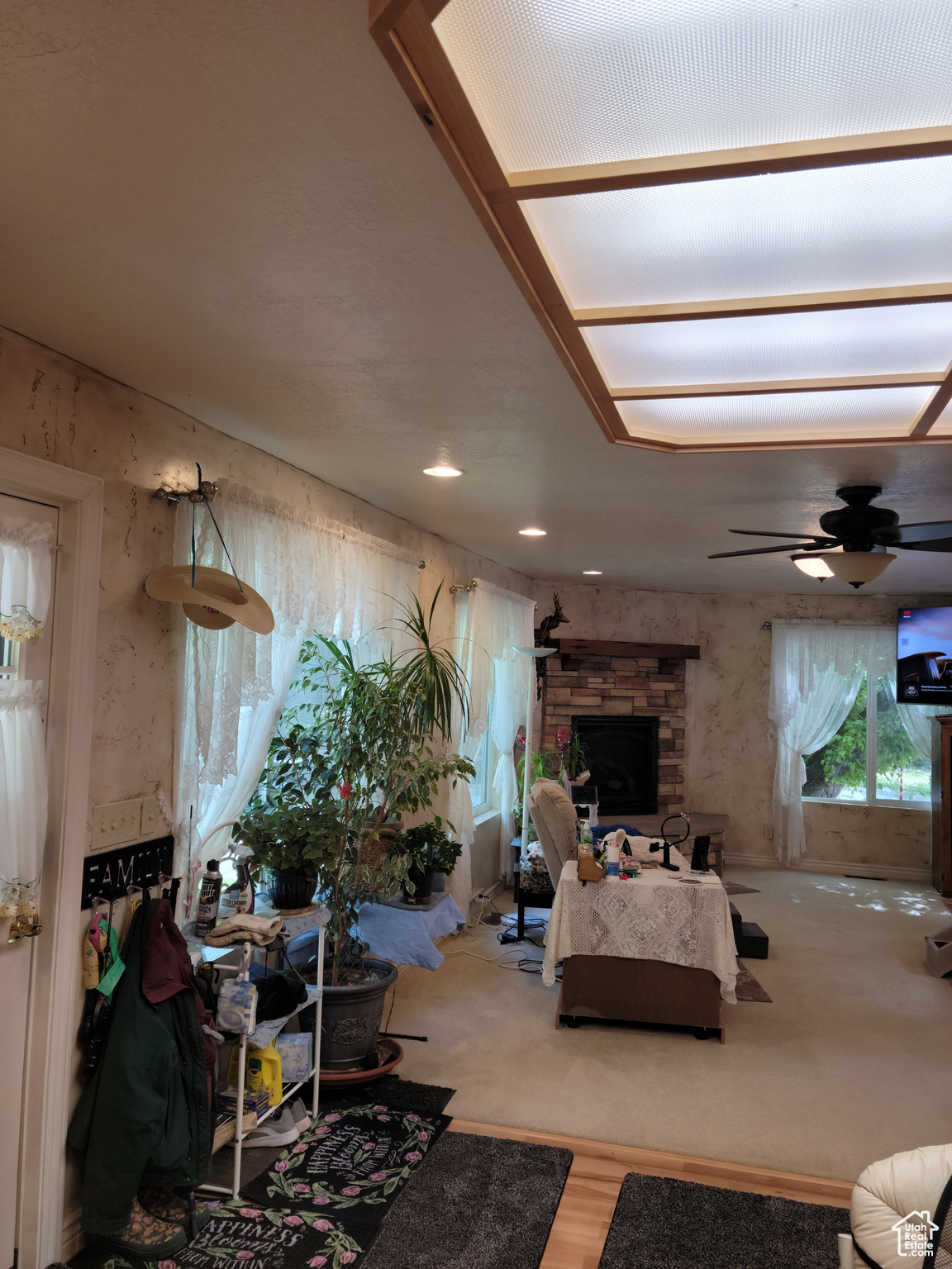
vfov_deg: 63.4
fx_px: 1027
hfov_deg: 49.7
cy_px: 634
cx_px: 476
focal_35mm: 28
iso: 40
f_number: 2
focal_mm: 5.9
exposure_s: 1/60
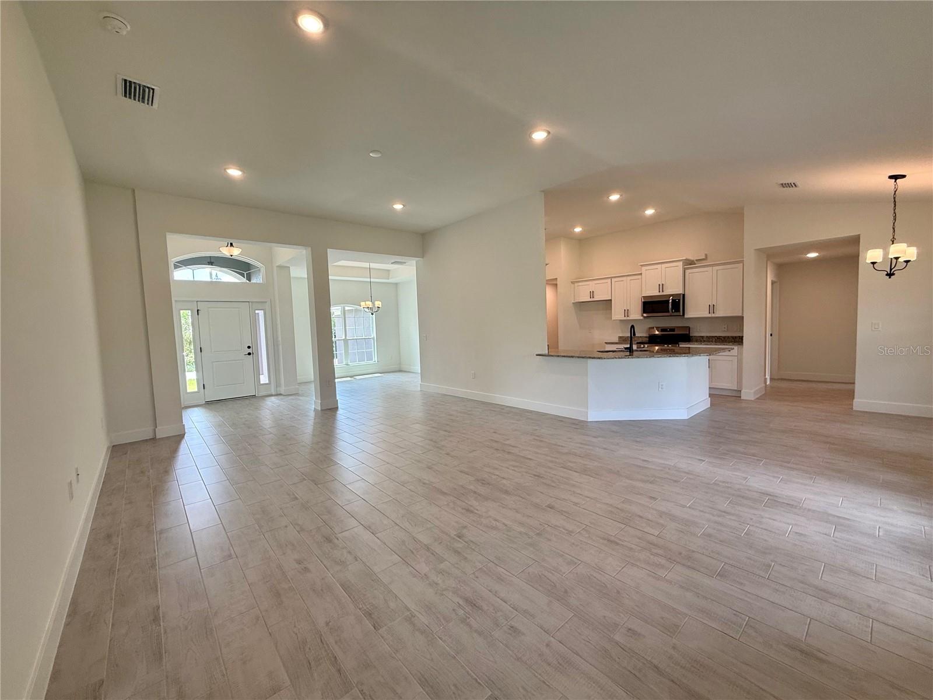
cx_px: 466
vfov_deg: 85.7
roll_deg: +2.4
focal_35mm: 14
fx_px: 377
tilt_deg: -1.5
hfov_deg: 102.1
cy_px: 350
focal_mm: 2.22
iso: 64
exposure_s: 1/120
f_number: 2.2
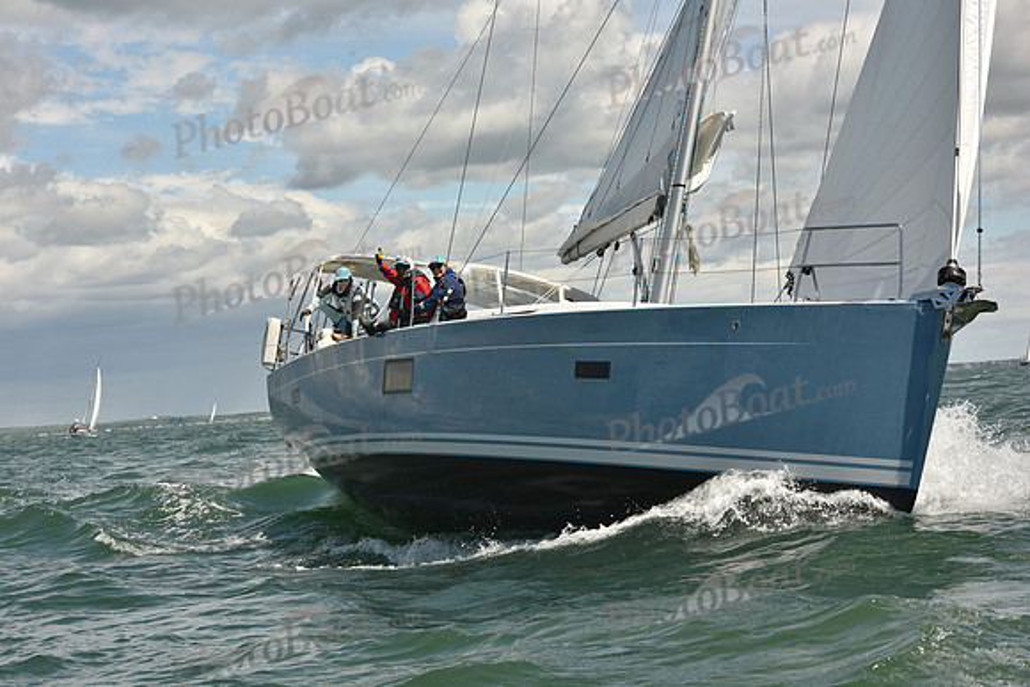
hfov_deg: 23.9
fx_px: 2432
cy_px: 344
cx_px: 515
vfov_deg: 16.1
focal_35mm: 85
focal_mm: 85
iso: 320
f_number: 13
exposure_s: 1/800
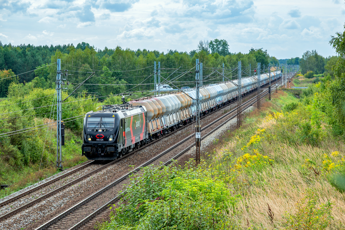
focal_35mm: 105
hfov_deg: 19.5
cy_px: 115
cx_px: 172
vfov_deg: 13.0
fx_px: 1006
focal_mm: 105
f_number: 8
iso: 320
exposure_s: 1/400
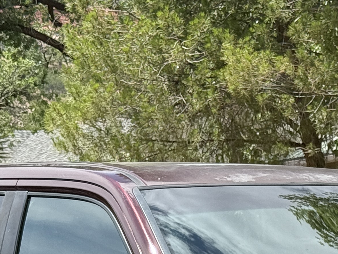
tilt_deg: -3.7
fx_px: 1601
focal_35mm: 164
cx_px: 309
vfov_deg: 8.8
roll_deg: +3.5
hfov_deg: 12.0
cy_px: 412
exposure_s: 1/2667
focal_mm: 6.76
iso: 100
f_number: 1.78
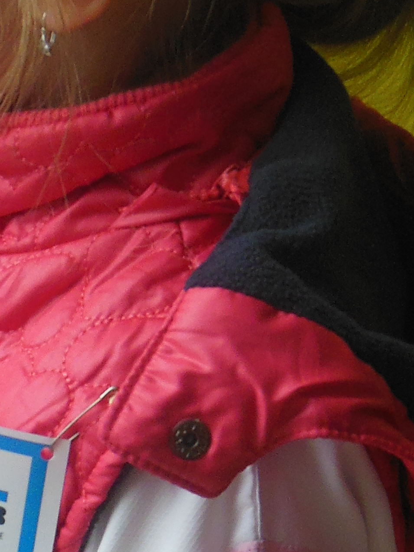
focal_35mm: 181
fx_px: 2886
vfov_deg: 10.9
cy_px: 492
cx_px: 104
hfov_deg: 8.2
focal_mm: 8.9
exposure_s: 1/250
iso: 250
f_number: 4
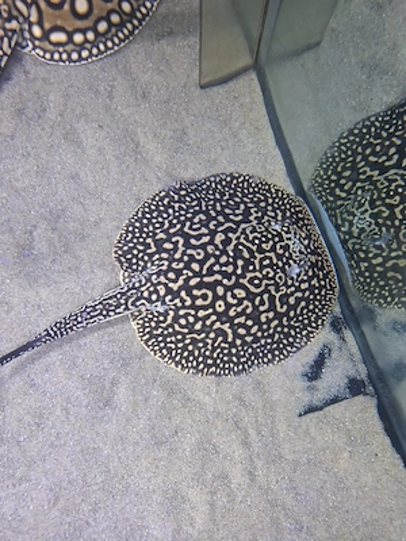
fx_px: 360
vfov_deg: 73.9
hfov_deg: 58.9
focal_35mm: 23
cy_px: 270
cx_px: 203
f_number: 1.8
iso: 400
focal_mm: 5.54
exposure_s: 1/33
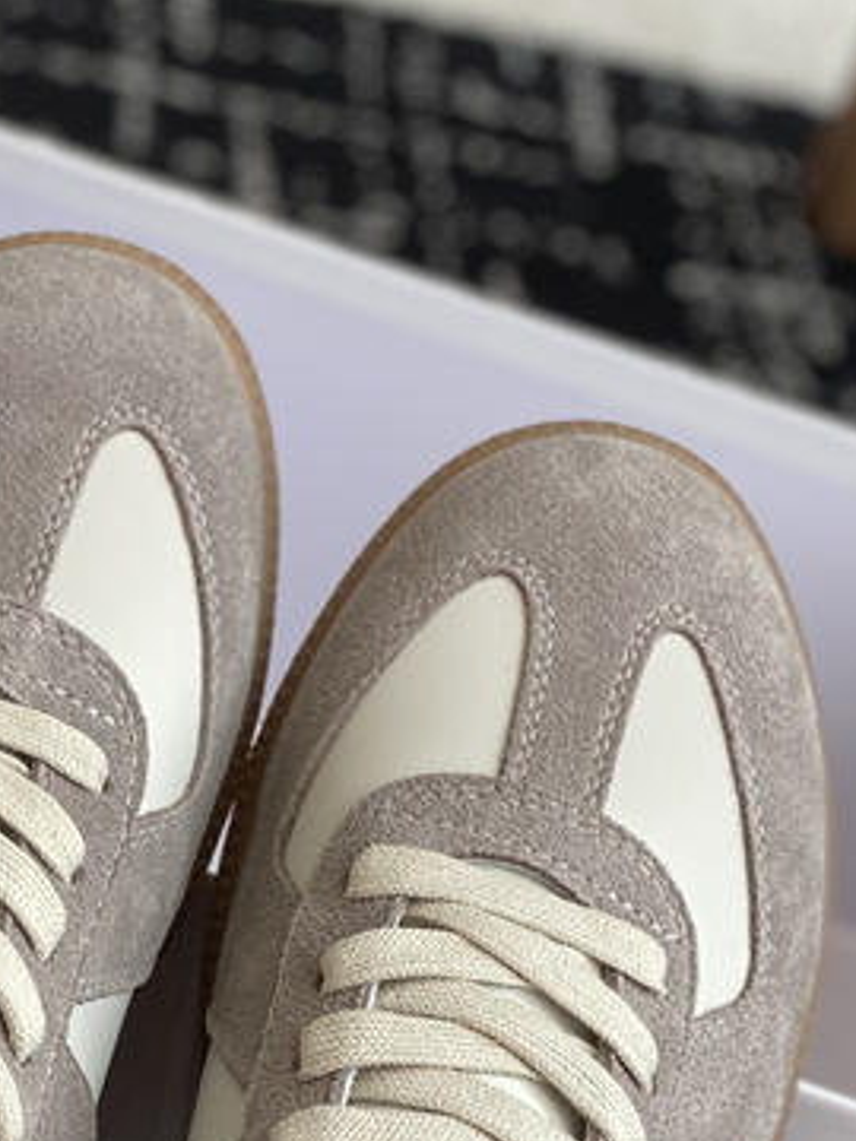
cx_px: 181
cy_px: 960
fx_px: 4121
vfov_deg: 15.6
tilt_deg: -41.1
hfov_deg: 11.8
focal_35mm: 125
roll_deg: -20.5
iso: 20
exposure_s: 1/122
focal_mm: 6
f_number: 2
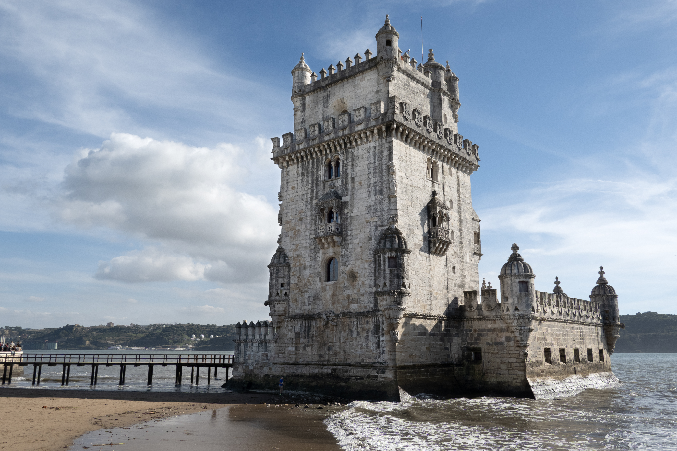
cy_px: 226
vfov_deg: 43.6
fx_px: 564
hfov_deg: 61.9
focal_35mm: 30
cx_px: 338
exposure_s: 1/640
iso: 100
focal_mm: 11.29
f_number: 5.6
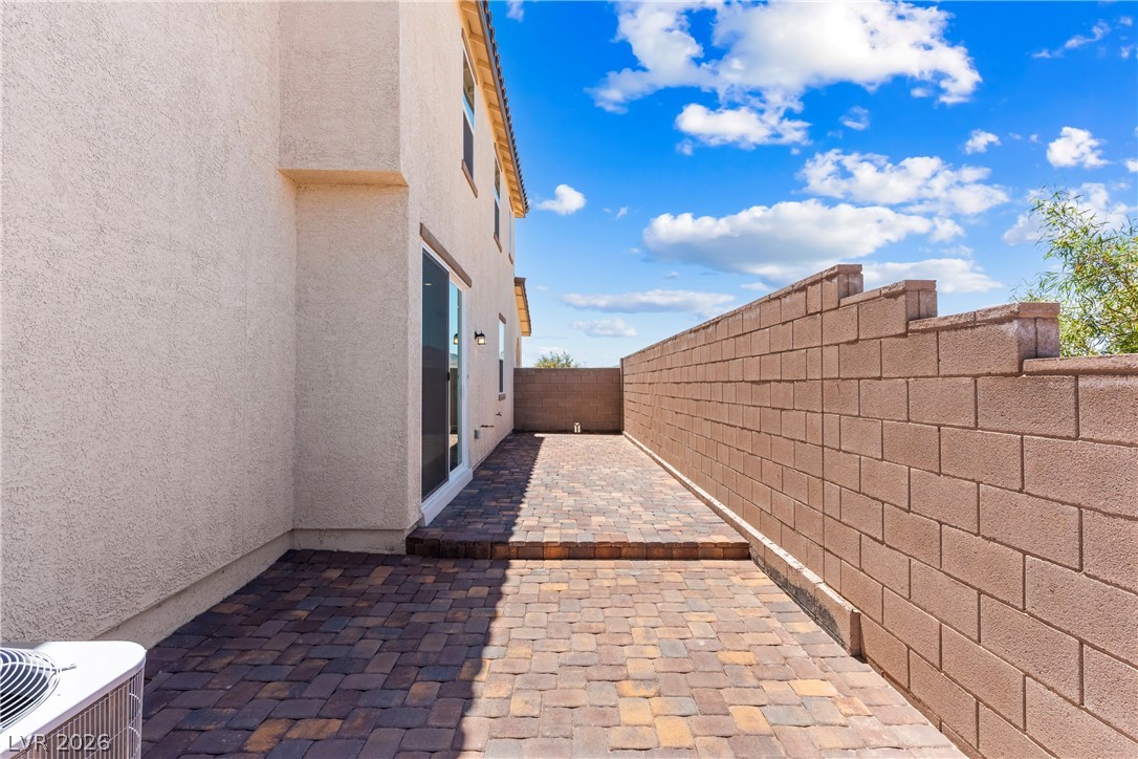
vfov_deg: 70.4
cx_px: 569
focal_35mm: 17
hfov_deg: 93.3
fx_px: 537
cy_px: 380
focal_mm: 17
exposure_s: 1/8000
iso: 500
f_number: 8
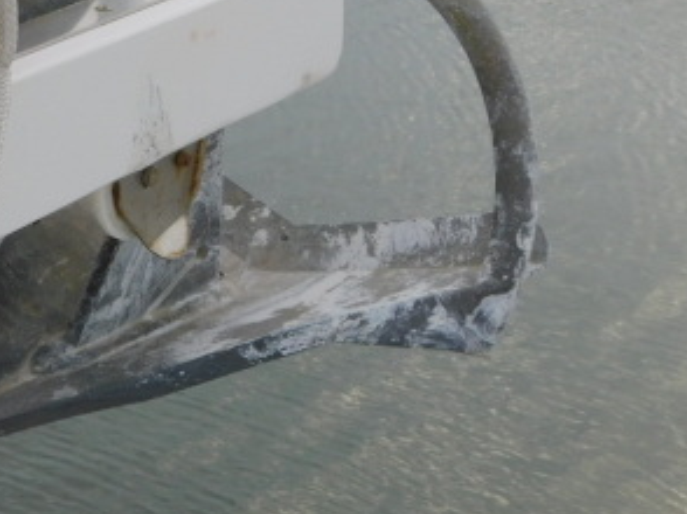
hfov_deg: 19.0
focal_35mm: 98
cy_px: 220
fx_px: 1943
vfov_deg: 15.1
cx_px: -126
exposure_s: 1/320
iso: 125
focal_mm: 6.3
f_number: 3.5
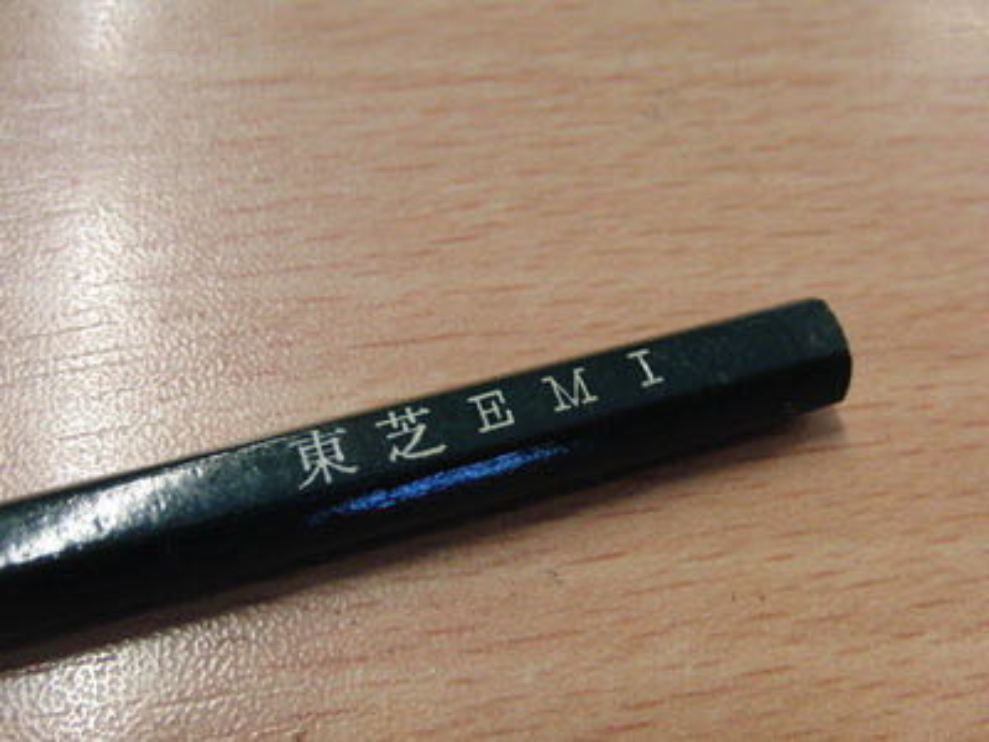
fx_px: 1057
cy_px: 371
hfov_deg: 50.1
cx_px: 494
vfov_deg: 38.7
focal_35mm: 37
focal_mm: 6.42
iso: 400
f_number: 3.6
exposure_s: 1/50
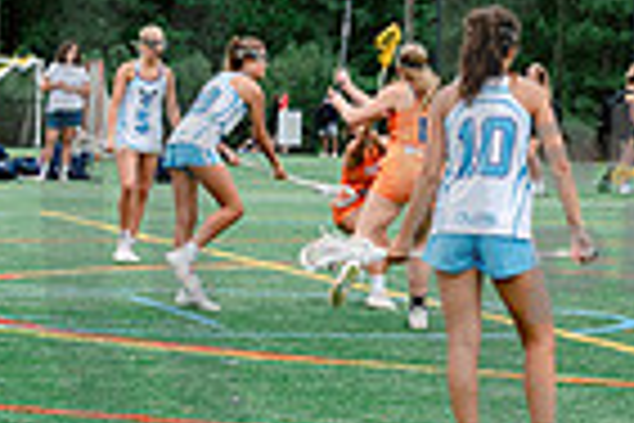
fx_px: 5054
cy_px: 196
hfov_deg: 7.1
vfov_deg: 4.8
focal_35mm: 287
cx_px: 841
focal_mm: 70
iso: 250
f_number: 4.5
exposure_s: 1/320
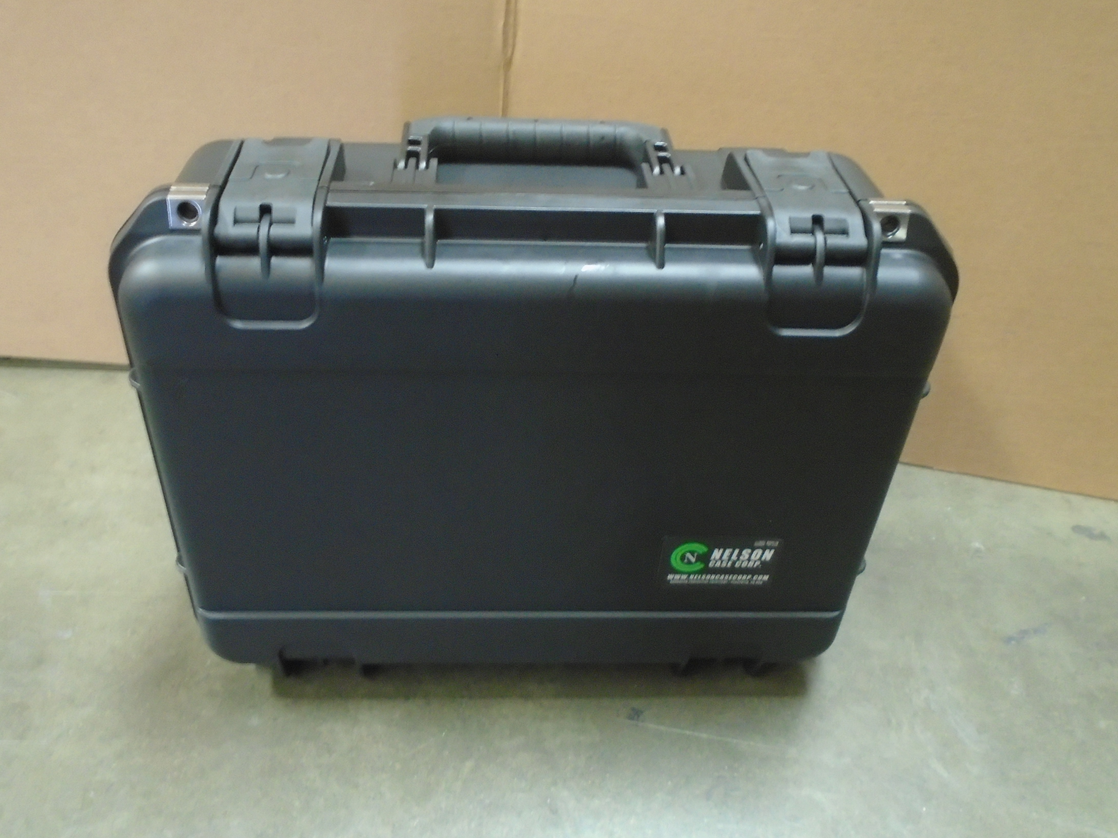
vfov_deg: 45.3
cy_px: 489
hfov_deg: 58.3
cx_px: 522
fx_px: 1001
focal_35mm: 31
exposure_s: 1/10
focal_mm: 4.6
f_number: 3.2
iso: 400
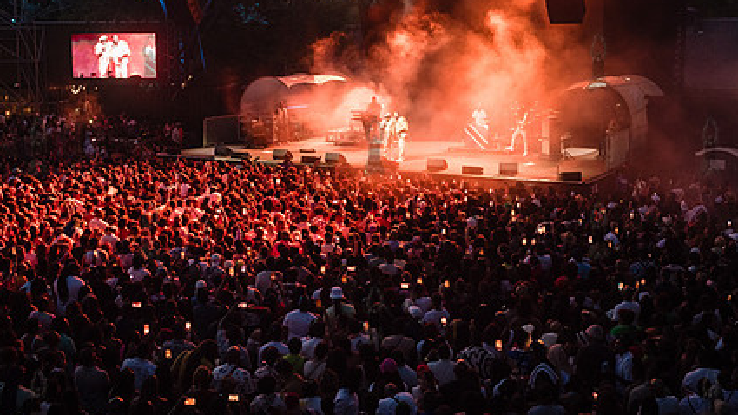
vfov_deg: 23.9
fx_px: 978
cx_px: 373
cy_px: 145
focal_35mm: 50
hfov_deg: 41.3
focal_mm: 35
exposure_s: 1/200
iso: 3200
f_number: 3.5
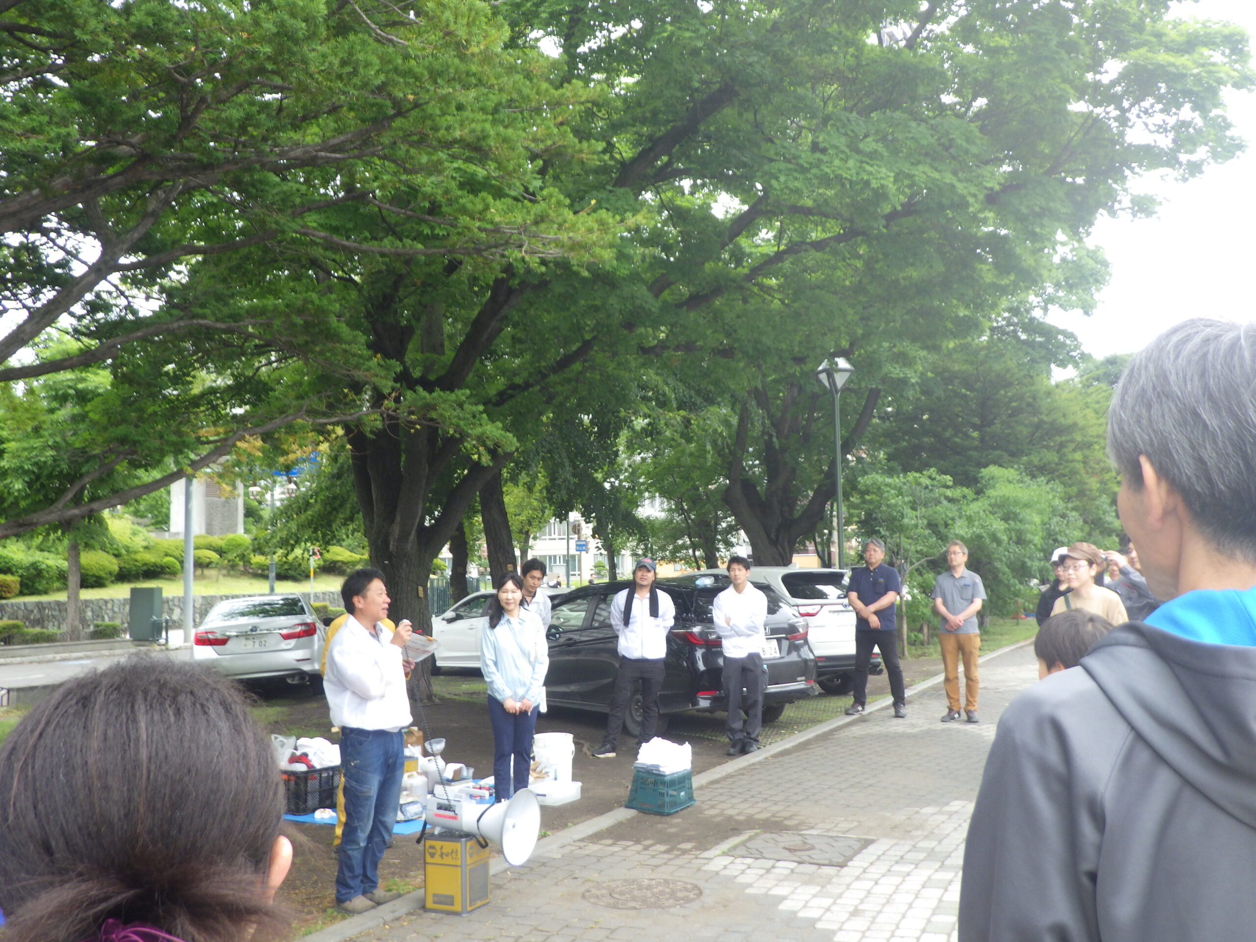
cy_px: 471
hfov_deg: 54.0
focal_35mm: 34
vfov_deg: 41.8
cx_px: 628
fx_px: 1234
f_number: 3.8
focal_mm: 6.1
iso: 125
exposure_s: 1/125
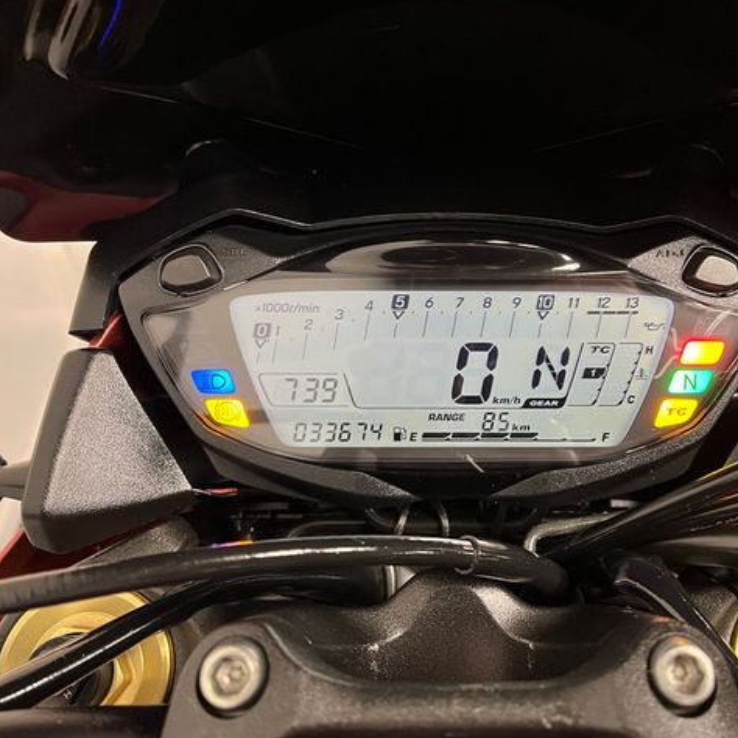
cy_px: 367
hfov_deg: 51.9
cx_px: 464
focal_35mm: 31
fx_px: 748
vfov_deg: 52.5
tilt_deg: -47.5
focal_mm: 5.1
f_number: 1.6
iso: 400
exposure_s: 1/49
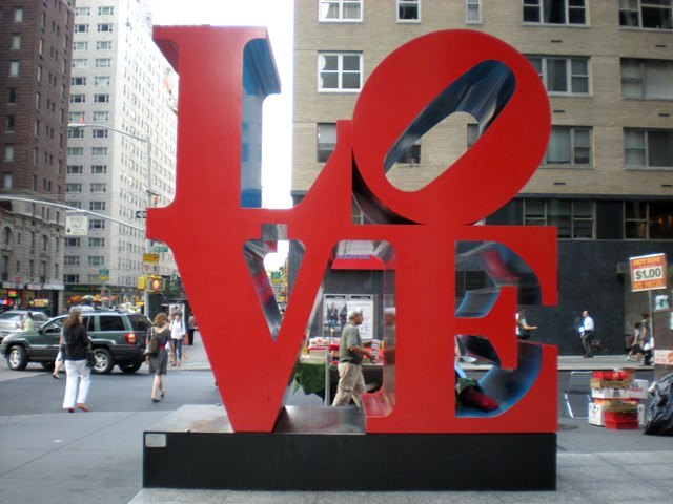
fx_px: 739
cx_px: 336
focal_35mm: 38
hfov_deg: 49.0
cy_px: 252
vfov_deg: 37.7
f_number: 3.1
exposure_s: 1/136
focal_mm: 6.3
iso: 242
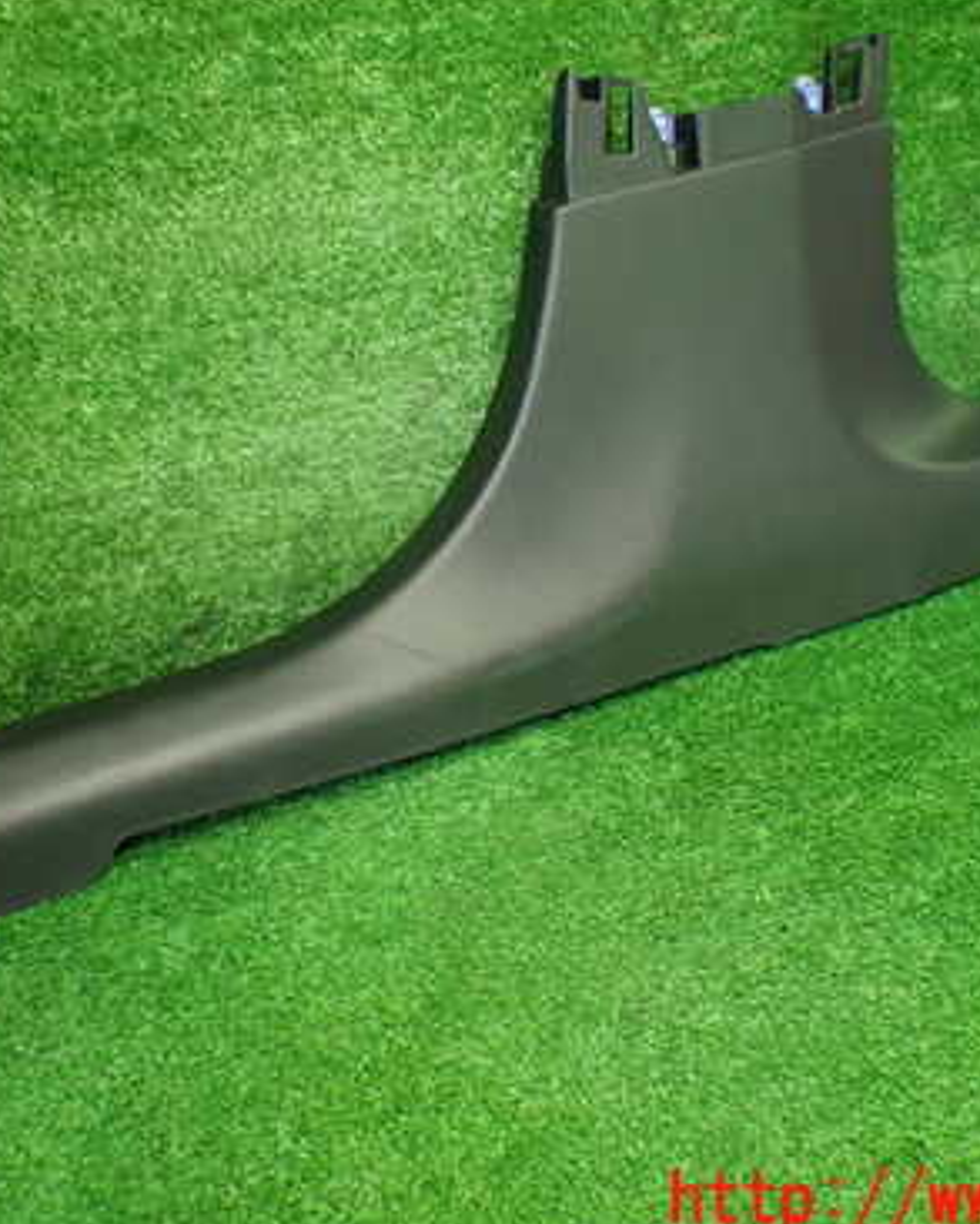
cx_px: 421
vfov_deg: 38.6
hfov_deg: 31.4
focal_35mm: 48
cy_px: 492
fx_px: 1740
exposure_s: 1/100
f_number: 2.3
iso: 800
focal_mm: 5.4
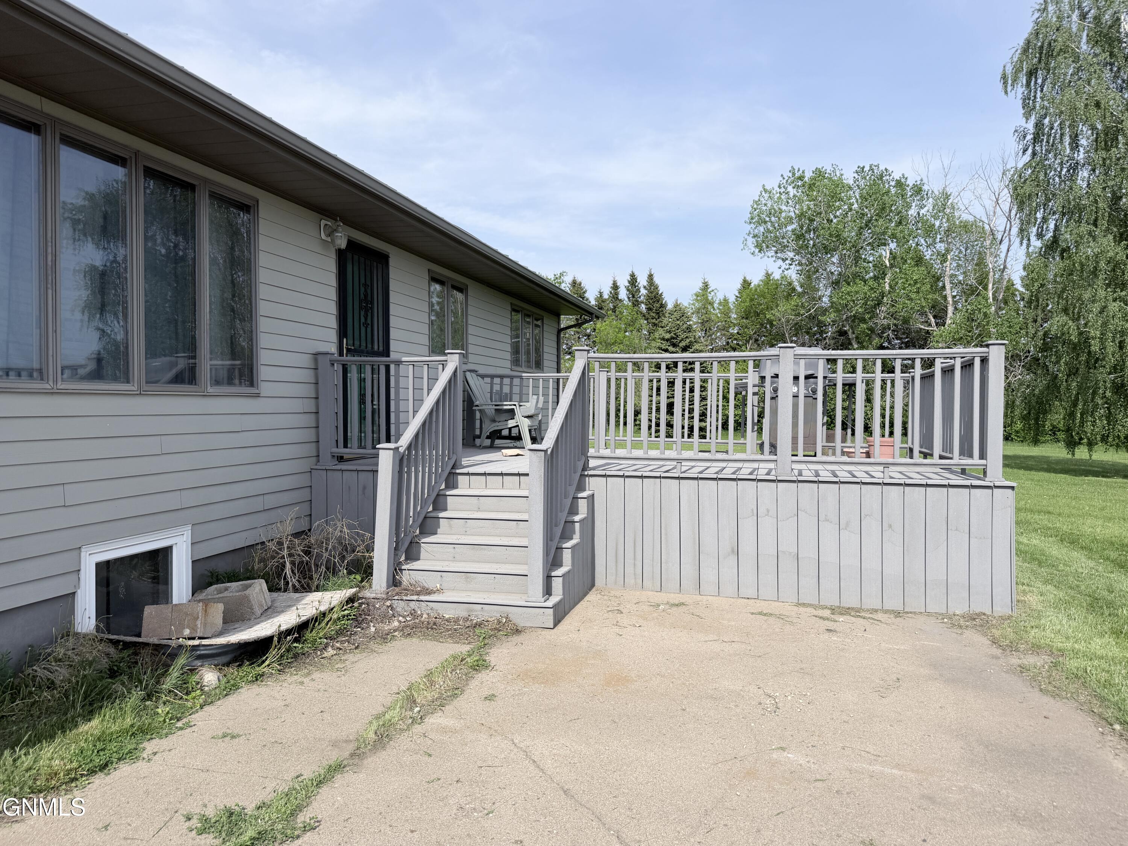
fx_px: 782
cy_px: 423
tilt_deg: -0.8
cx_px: 564
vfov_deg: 56.8
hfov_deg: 71.6
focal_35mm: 24
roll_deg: +0.0
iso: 80
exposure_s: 1/4975
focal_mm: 6.76
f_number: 1.78
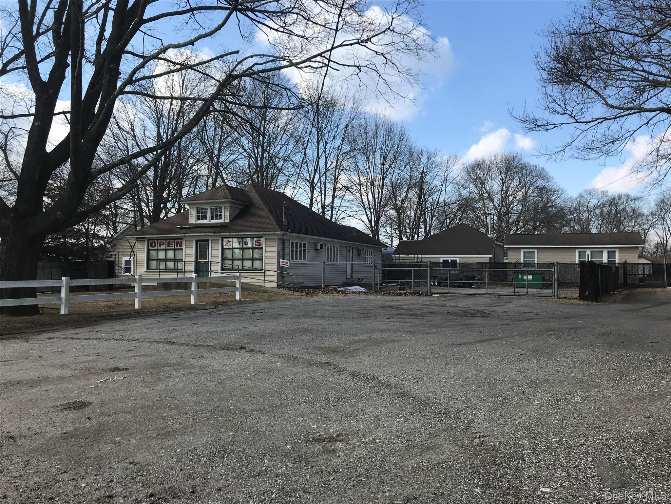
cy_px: 252
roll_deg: -1.3
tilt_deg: +1.1
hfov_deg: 63.4
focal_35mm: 28
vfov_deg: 49.7
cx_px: 336
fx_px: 543
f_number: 1.8
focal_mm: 3.99
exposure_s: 1/1773
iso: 20
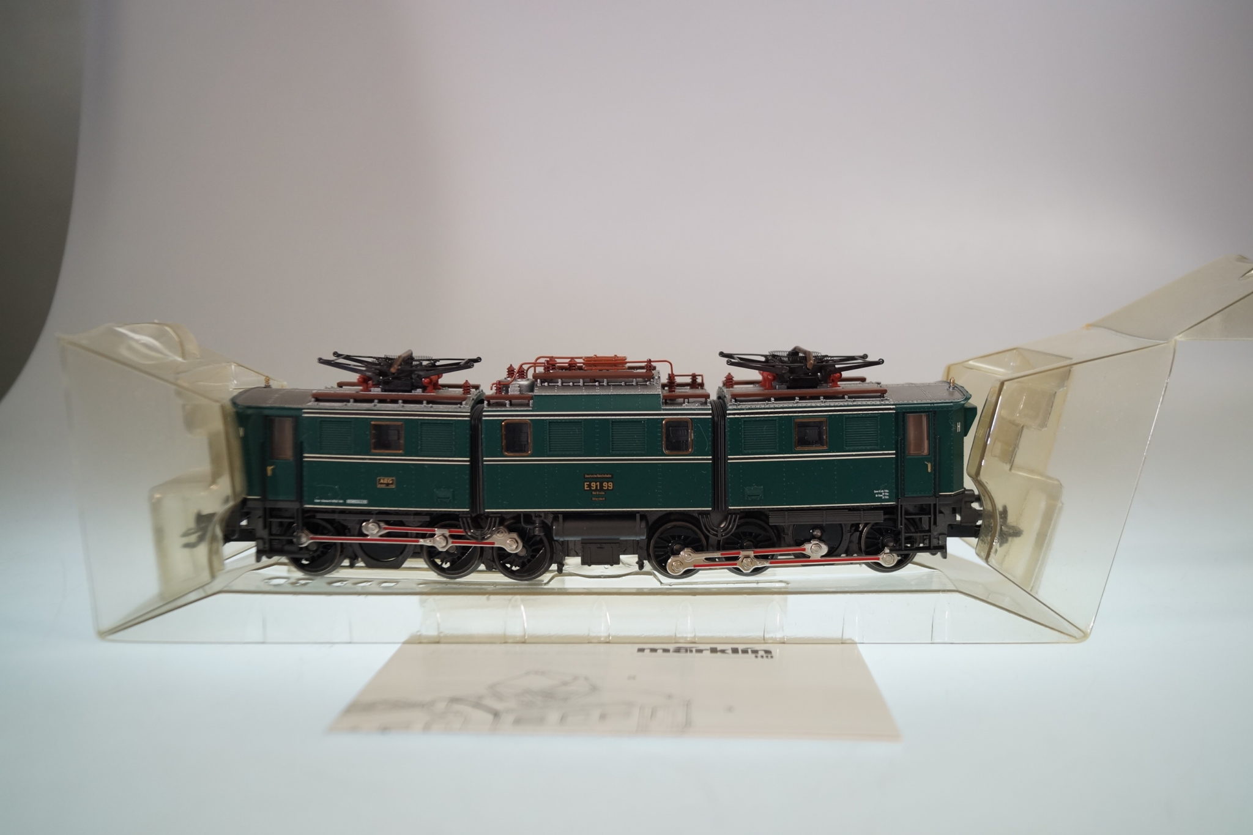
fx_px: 1253
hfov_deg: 53.1
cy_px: 418
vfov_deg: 36.9
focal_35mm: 36
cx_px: 626
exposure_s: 1/160
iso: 400
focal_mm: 24
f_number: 4
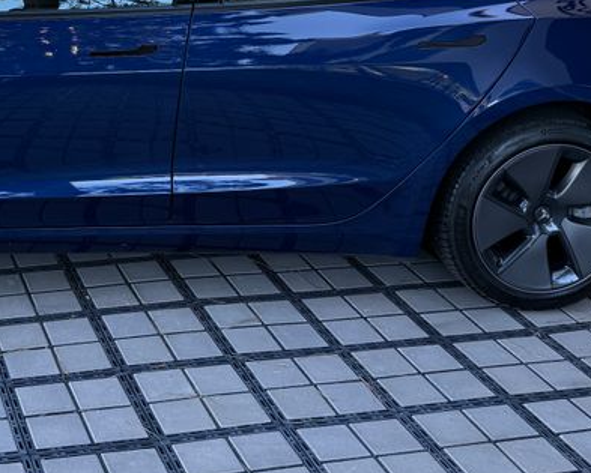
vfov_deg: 24.0
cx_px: 93
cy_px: 9
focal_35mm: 61
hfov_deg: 30.0
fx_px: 1068
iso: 100
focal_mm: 6.76
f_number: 1.78
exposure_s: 1/381
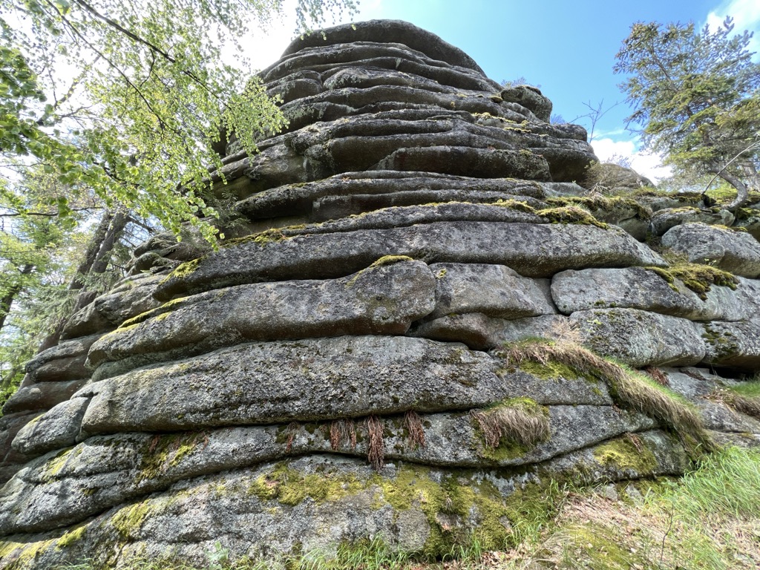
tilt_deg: +24.9
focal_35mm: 13
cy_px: 285
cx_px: 380
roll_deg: -1.4
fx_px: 285
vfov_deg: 89.9
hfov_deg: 106.2
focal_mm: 1.57
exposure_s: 1/121
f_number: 1.8
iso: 40
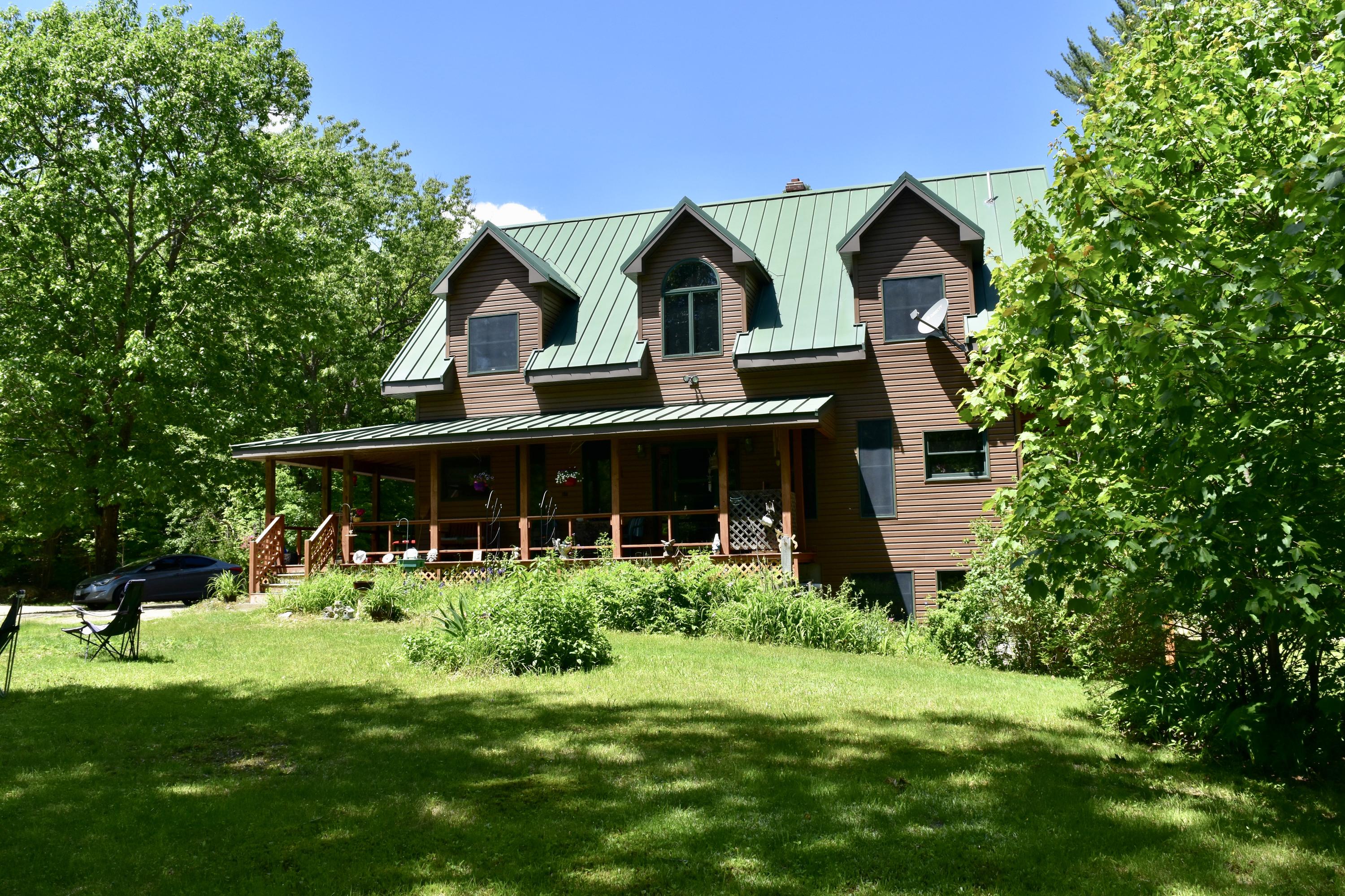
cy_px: 448
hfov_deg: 67.4
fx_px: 1009
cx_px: 672
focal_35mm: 27
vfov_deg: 47.9
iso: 400
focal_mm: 18
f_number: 10
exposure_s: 1/320
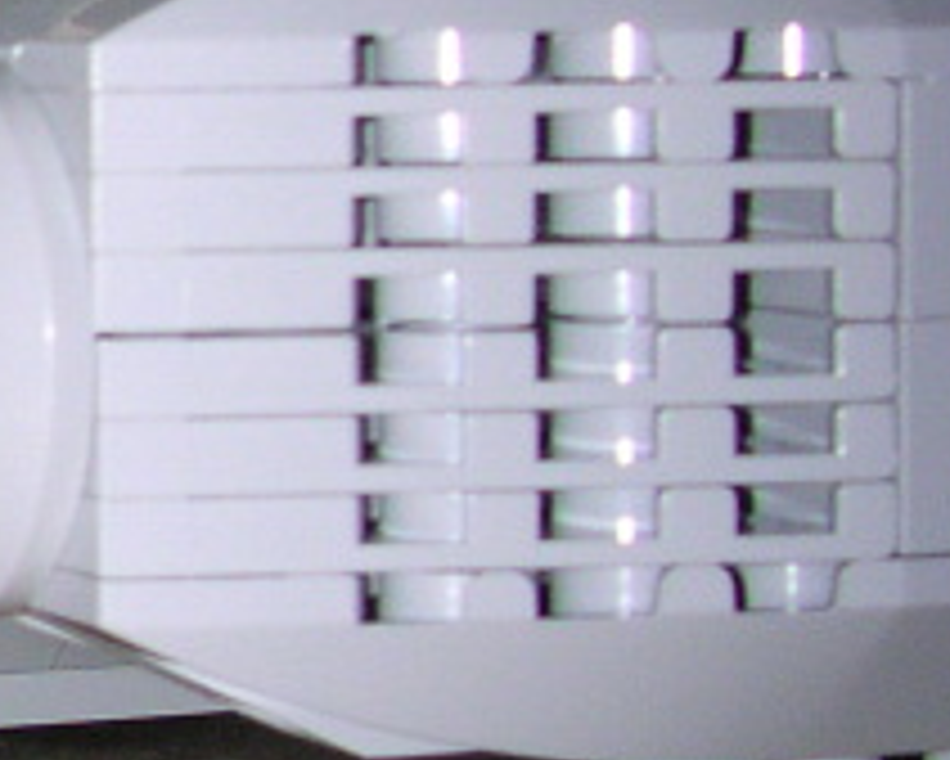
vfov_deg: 8.8
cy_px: 459
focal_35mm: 175
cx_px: -1283
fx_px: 4923
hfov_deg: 9.8
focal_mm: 5.6
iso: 100
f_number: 4.5
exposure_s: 1/60
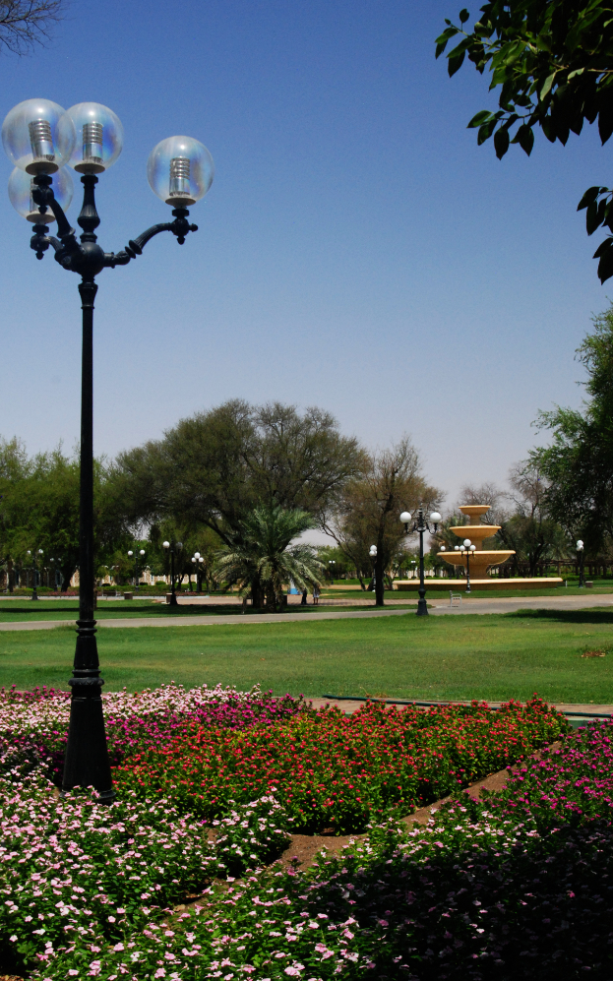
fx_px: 1150
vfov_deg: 46.2
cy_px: 491
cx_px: 288
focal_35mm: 43
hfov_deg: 29.9
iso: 640
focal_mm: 28
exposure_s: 1/500
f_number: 16
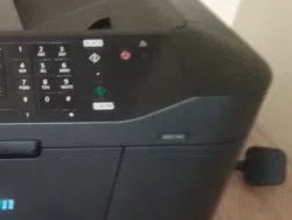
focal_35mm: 64
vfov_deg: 22.8
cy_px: 160
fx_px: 540
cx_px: -29
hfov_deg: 27.6
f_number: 2.2
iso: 1286
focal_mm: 3.37
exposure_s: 1/14.3
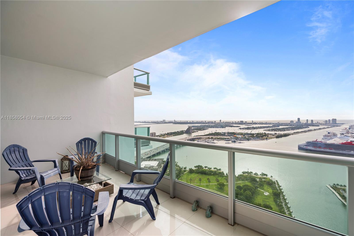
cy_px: 118
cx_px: 177
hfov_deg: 96.7
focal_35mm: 16
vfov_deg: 73.7
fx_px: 157
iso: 100
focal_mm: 16
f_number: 5
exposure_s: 1/60
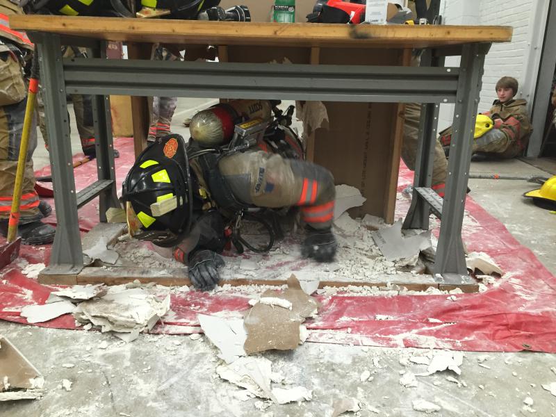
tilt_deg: -16.4
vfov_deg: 48.2
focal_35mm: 29
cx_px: 278
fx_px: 466
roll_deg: -1.0
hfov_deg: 61.7
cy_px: 208
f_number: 2.2
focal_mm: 4.15
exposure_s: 1/30
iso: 100
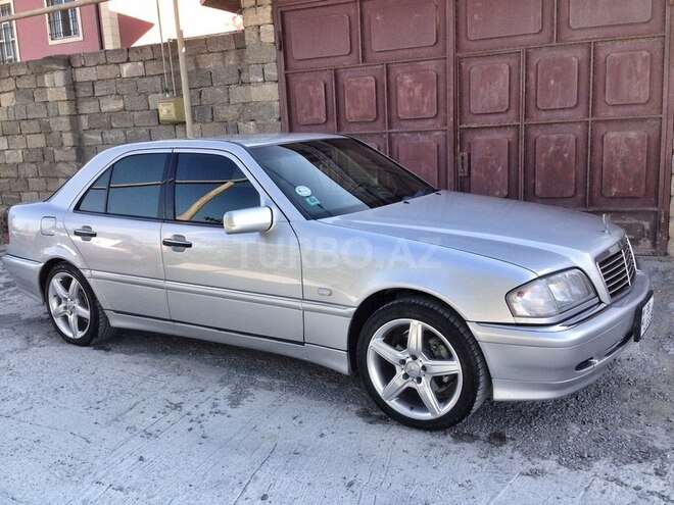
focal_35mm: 33
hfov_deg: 55.4
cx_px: 337
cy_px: 252
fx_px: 643
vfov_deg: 42.9
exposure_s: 1/335
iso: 50
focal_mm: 4.12
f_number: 2.4
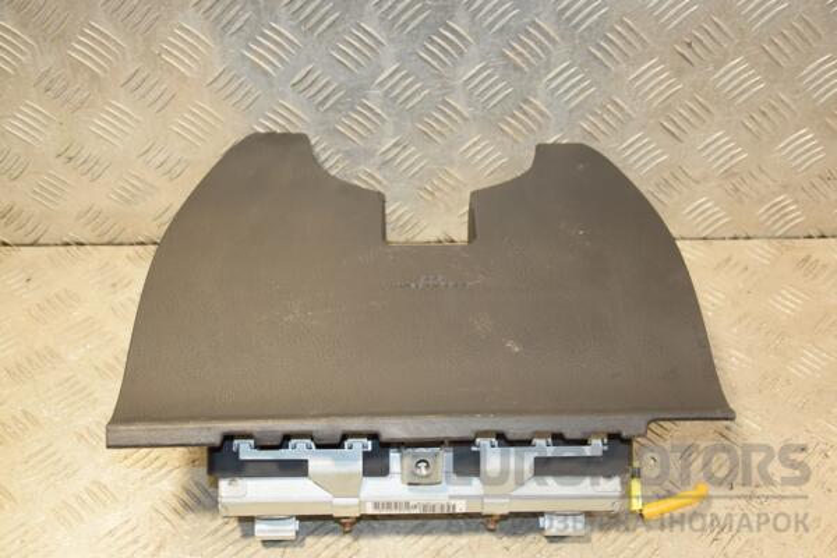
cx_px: 418
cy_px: 279
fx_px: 1046
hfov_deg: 43.6
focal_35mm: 45
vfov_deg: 29.9
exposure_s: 1/160
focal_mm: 30
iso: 800
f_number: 5
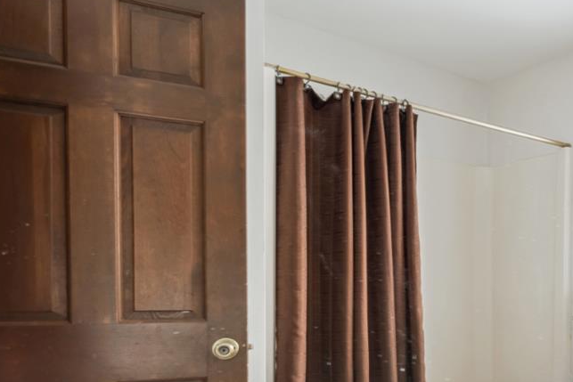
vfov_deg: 36.5
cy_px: 309
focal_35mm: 35
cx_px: 659
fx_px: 557
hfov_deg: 41.0
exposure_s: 1/13
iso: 200
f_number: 9
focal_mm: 15
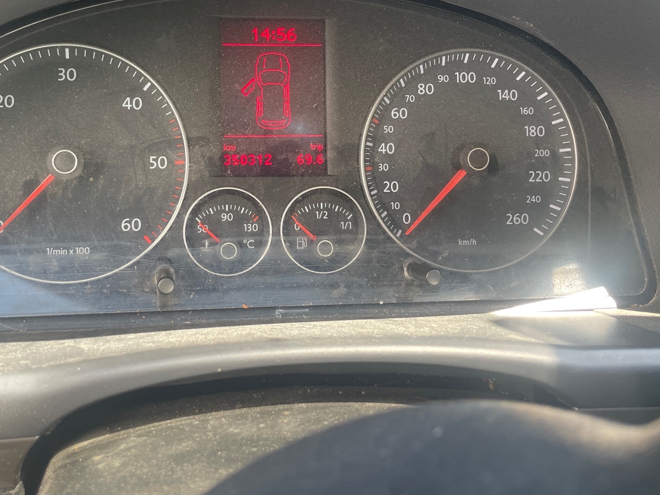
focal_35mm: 37
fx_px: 706
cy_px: 153
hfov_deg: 49.6
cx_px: 242
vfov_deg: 38.1
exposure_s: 1/121
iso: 80
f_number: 1.6
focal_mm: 4.2
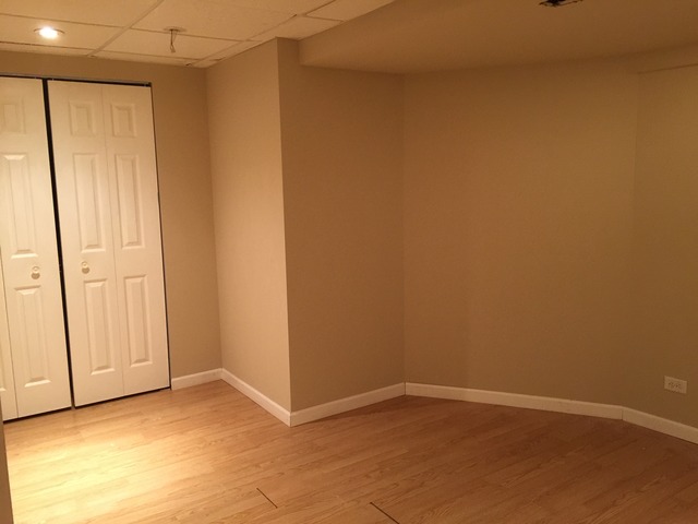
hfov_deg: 61.7
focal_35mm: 29
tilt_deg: -8.1
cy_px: 262
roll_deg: +1.3
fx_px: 585
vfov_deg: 48.2
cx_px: 349
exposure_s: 1/10
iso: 125
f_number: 2.2
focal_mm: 4.15
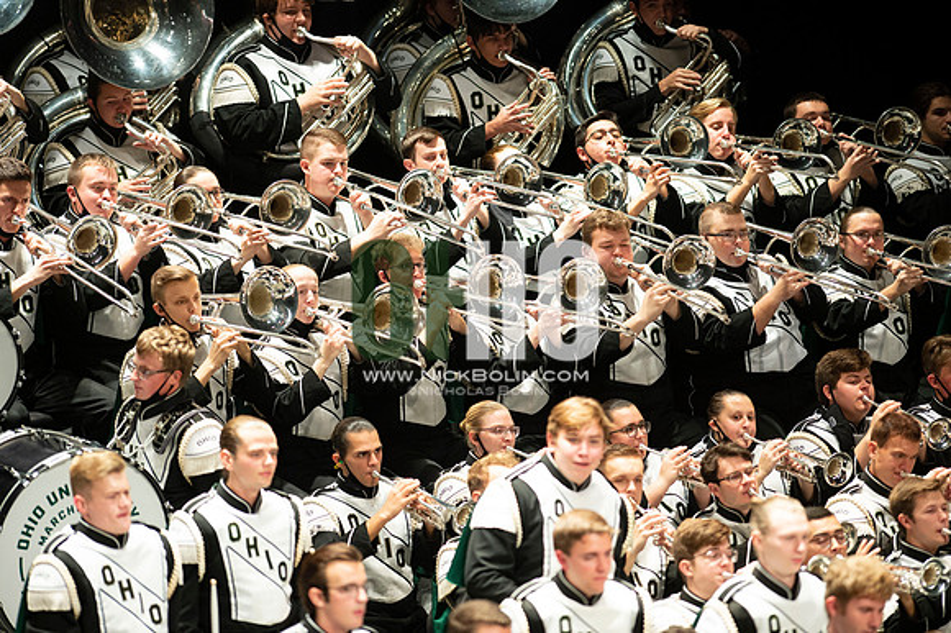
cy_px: 316
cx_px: 476
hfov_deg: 6.9
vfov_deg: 4.6
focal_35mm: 300
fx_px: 7920
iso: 3200
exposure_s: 1/500
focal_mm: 300
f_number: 2.8
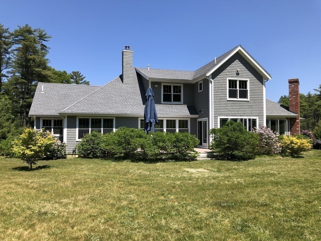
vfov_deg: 49.7
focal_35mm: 28
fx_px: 260
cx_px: 160
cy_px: 120
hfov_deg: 63.4
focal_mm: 4
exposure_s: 1/1499
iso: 20
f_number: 1.8
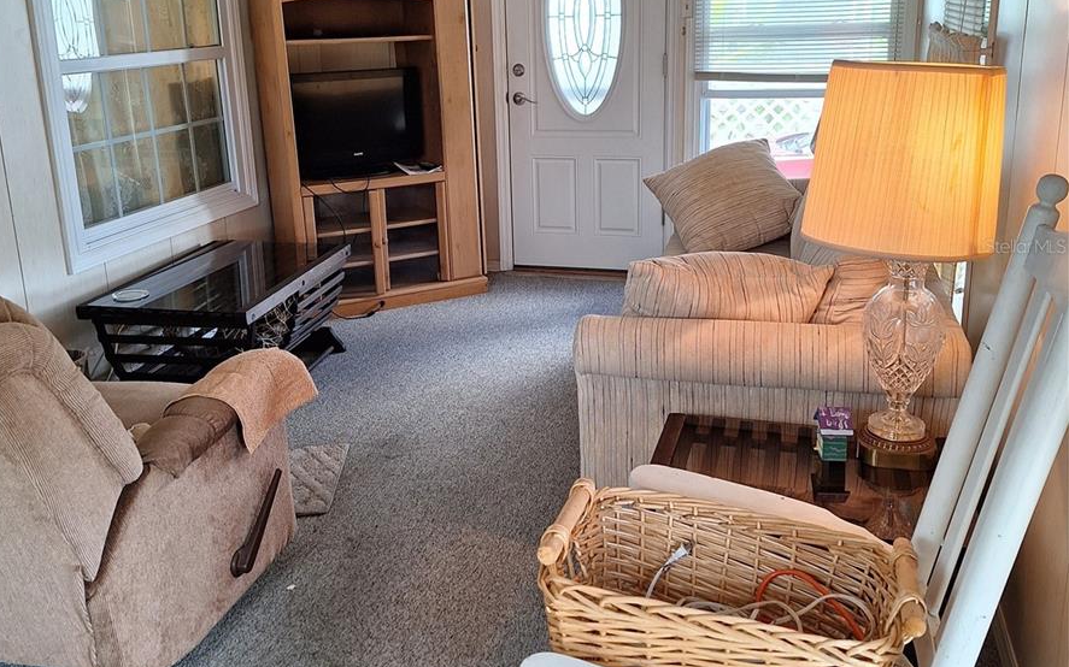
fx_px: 961
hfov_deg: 58.2
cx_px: 528
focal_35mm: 33
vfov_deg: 38.0
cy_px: 246
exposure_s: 1/60
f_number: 1.8
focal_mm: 5.54
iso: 64
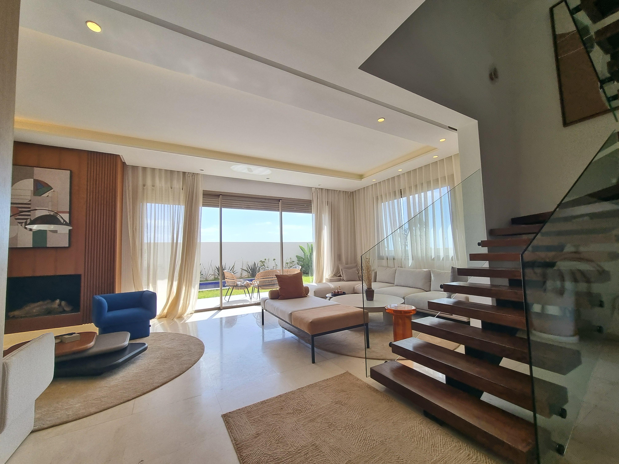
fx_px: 232
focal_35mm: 13
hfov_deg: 106.2
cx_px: 310
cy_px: 232
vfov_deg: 89.9
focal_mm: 2.2
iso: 50
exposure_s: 1/702
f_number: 2.2
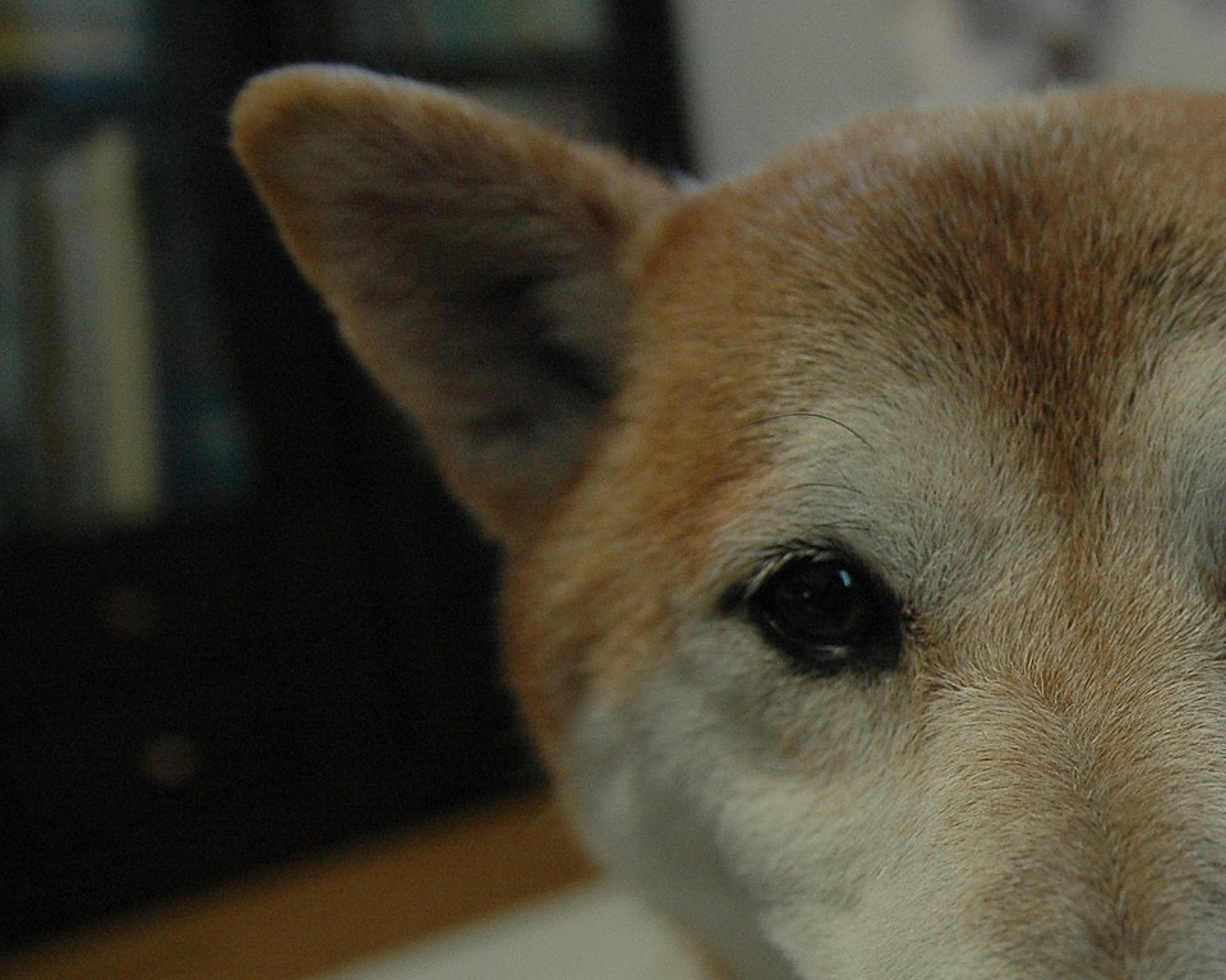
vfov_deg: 27.5
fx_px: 1959
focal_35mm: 54
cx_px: 1226
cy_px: 787
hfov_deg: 32.0
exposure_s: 1/125
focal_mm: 18
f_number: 2.8
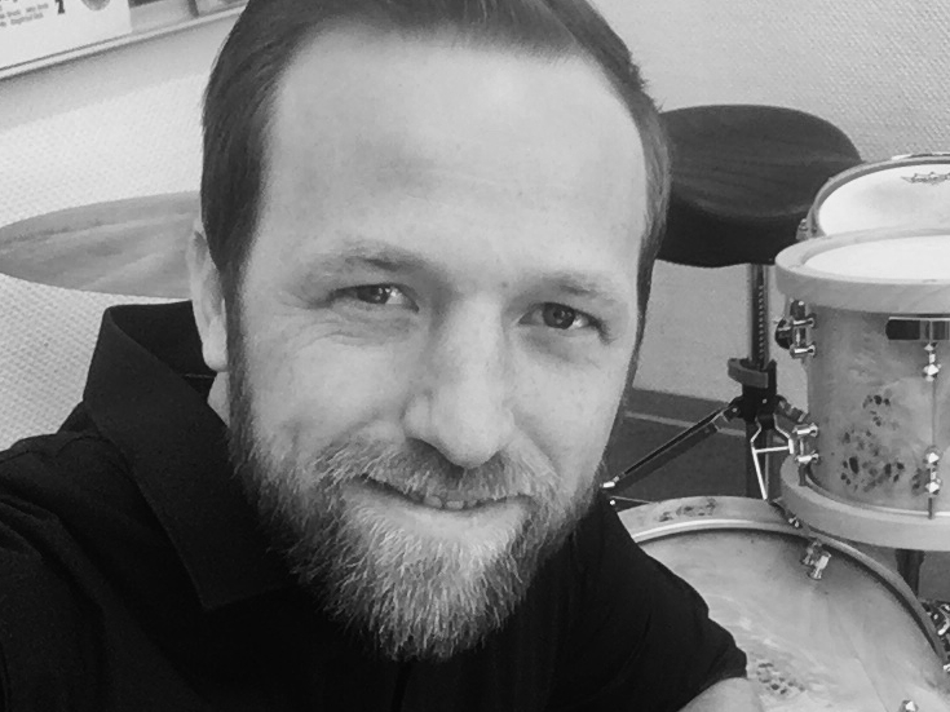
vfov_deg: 26.8
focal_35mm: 54
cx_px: 654
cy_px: 497
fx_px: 1482
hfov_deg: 35.1
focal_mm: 2.15
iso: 64
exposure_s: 1/33
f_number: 2.4
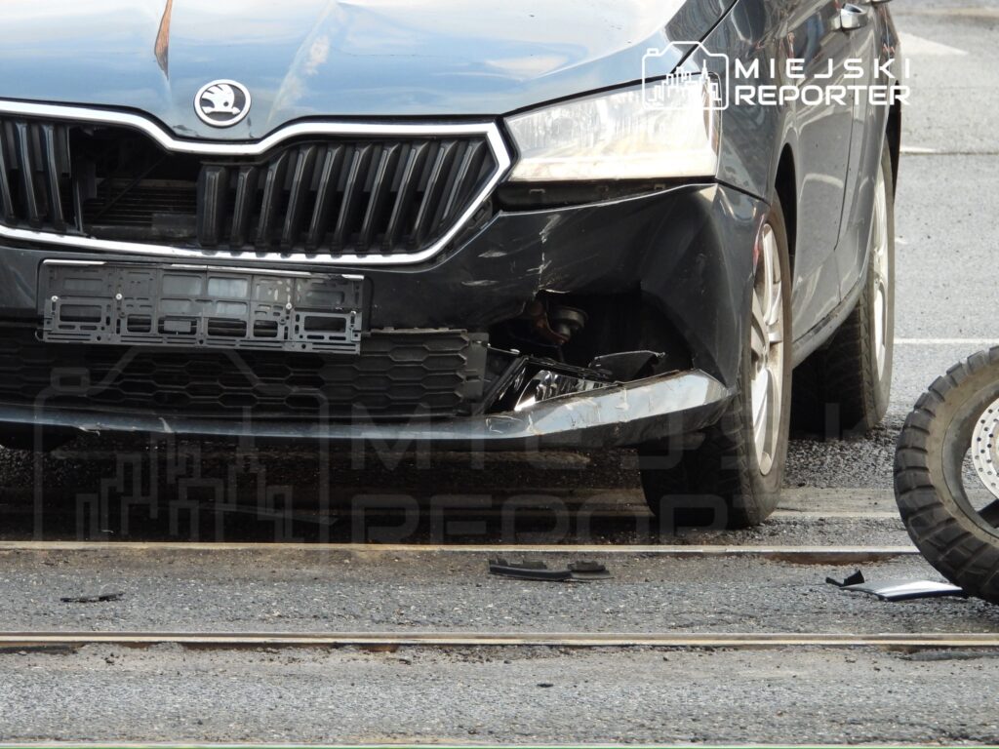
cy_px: 374
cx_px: 500
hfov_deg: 5.0
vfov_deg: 3.7
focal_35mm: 400
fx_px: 11544
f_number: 5
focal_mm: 71.9
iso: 400
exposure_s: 1/60
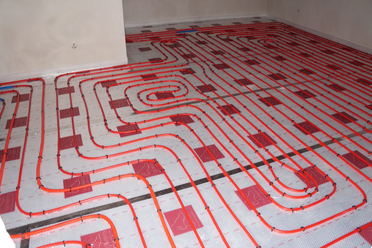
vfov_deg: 47.9
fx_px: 279
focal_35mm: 27
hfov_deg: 67.4
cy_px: 124
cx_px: 186
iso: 800
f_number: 3.5
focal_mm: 18
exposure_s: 1/60
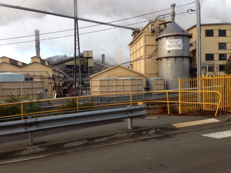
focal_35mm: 33
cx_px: 116
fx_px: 220
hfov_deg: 55.4
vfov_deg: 42.9
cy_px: 86
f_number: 2.4
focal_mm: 4.13
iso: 50
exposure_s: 1/293
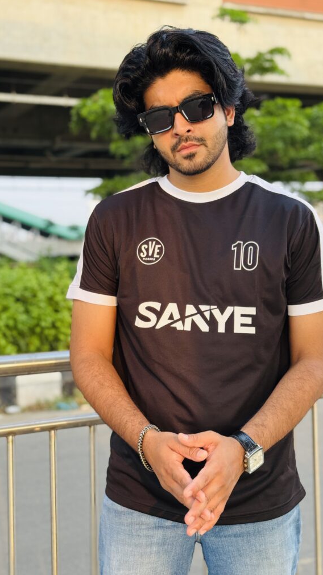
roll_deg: +1.4
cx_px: 190
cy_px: 288
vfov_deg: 39.2
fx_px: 807
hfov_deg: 22.6
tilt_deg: -2.4
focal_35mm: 53
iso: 64
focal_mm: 6.76
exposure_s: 1/211
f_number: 1.78
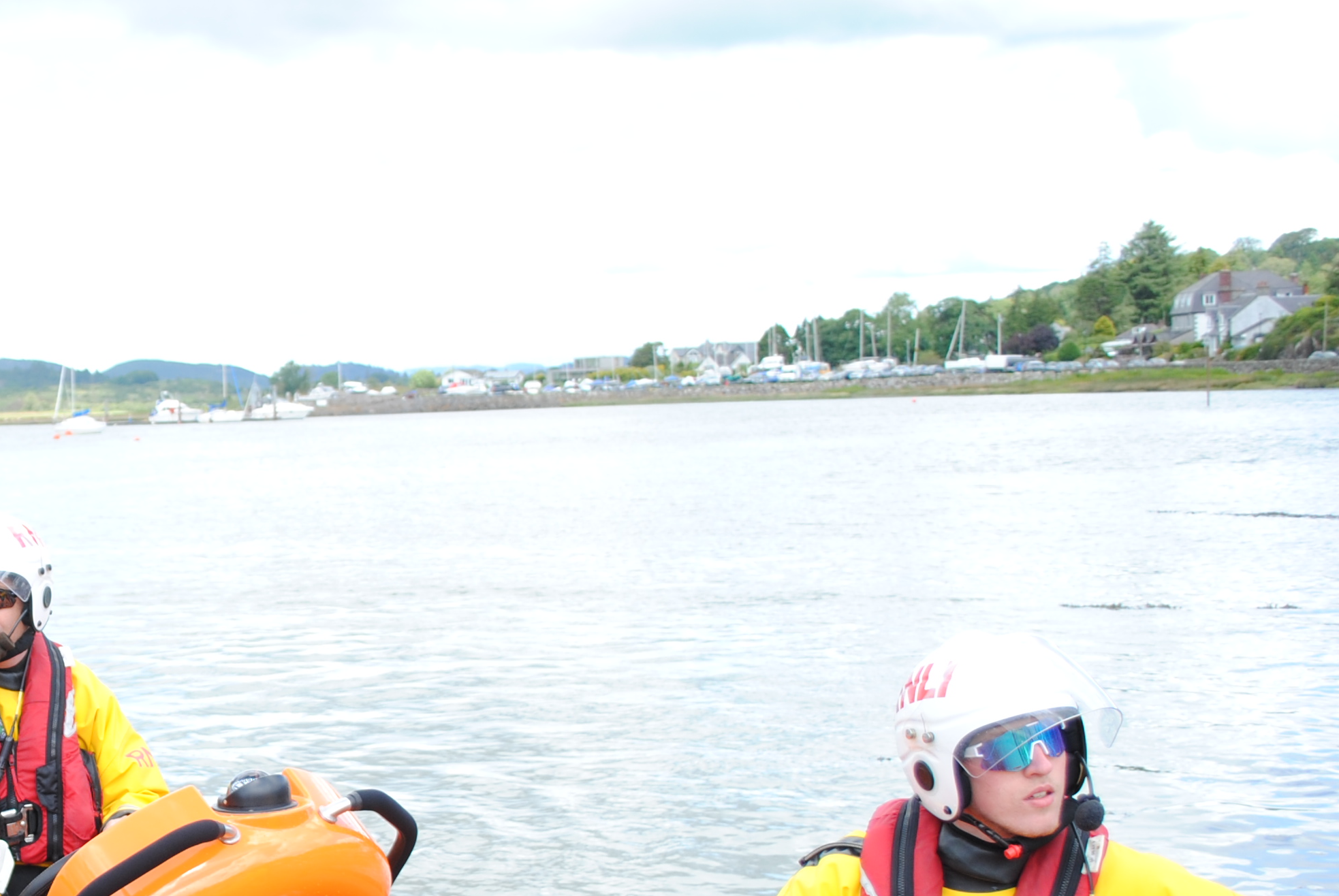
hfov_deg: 29.2
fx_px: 2420
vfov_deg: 20.8
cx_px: 51
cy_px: 665
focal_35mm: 65
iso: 100
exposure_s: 1/250
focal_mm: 22
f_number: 8
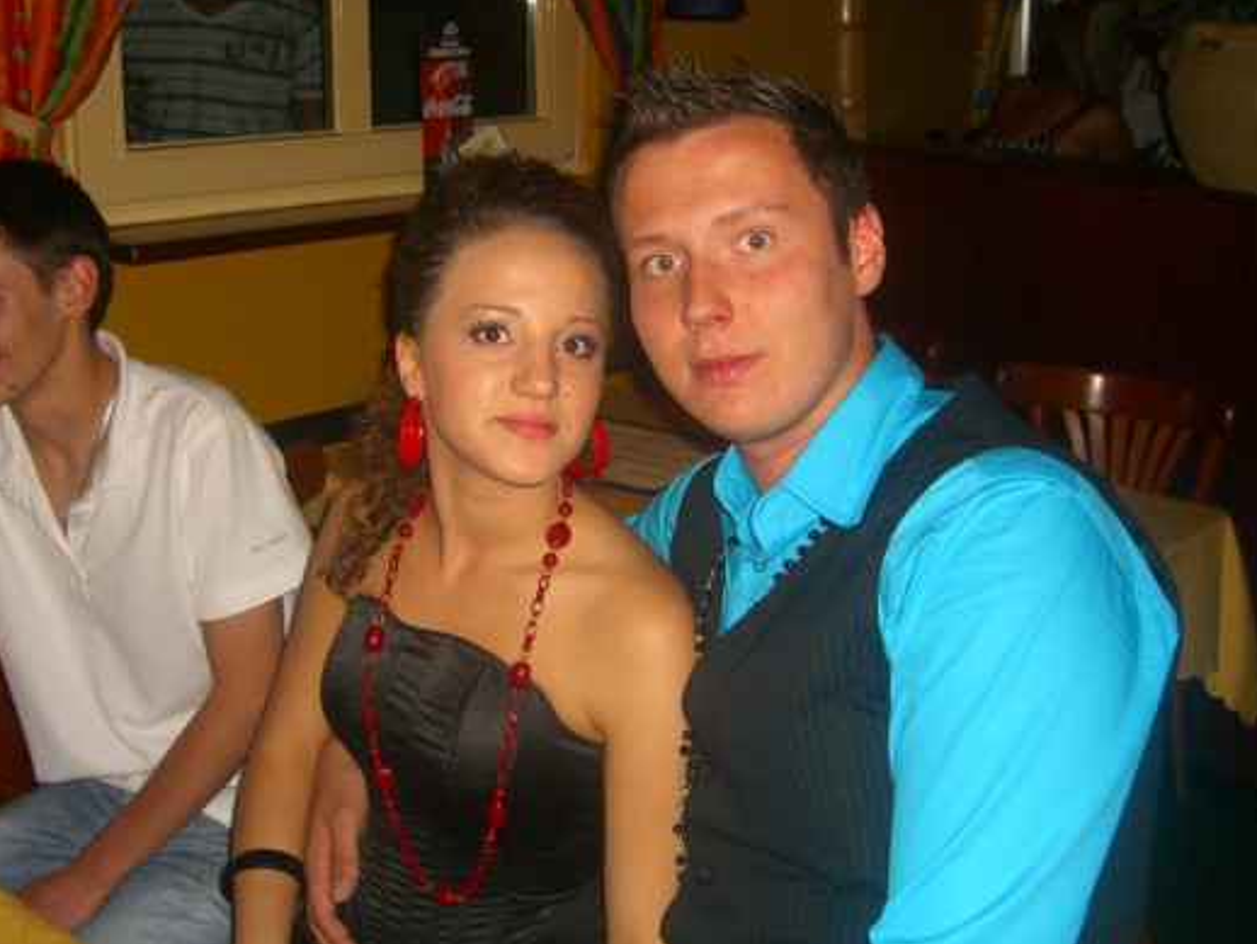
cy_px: 403
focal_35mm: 44
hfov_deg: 42.9
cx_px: 682
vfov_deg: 32.8
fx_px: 1598
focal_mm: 7.9
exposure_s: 1/60
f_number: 2.8
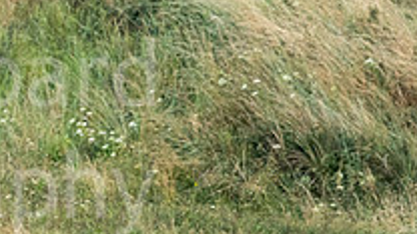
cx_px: -98
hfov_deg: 1.6
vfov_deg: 0.9
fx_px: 14529
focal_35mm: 1314
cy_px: 92
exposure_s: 1/2000
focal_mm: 300
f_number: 5
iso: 500
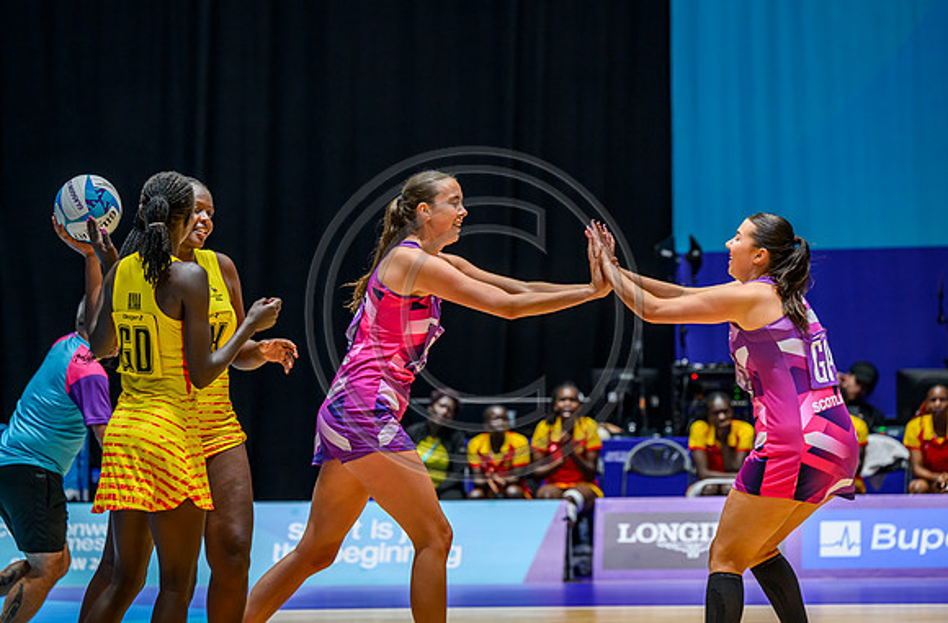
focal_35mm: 147
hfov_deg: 14.0
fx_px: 3847
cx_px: 453
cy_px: 293
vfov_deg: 9.3
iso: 2500
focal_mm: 140
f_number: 3.5
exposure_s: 1/1250
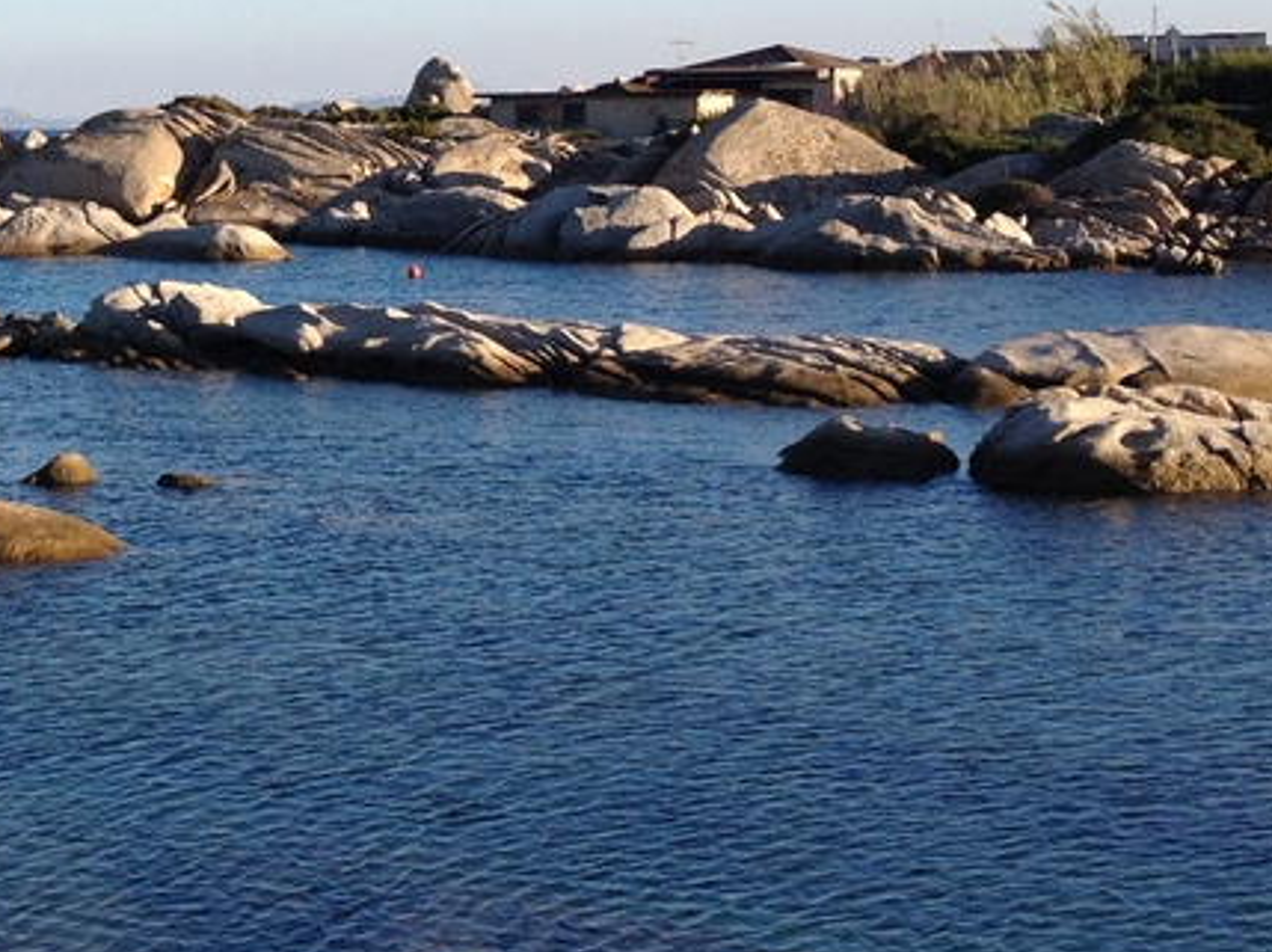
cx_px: -157
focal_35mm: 98
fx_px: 3598
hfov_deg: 19.2
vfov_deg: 15.0
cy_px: 214
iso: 64
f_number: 2.4
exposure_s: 1/968
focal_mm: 4.28
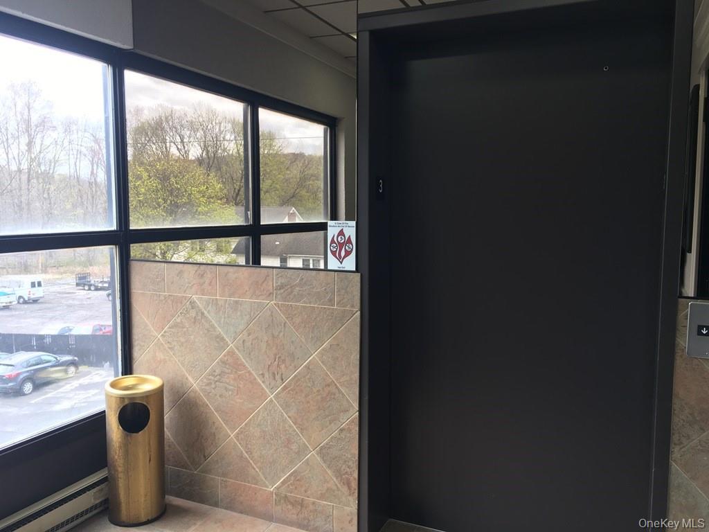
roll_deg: -1.3
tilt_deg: -3.9
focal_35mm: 29
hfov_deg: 61.7
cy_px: 266
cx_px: 354
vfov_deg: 48.2
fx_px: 594
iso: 25
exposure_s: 1/120
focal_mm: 4.15
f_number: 2.2
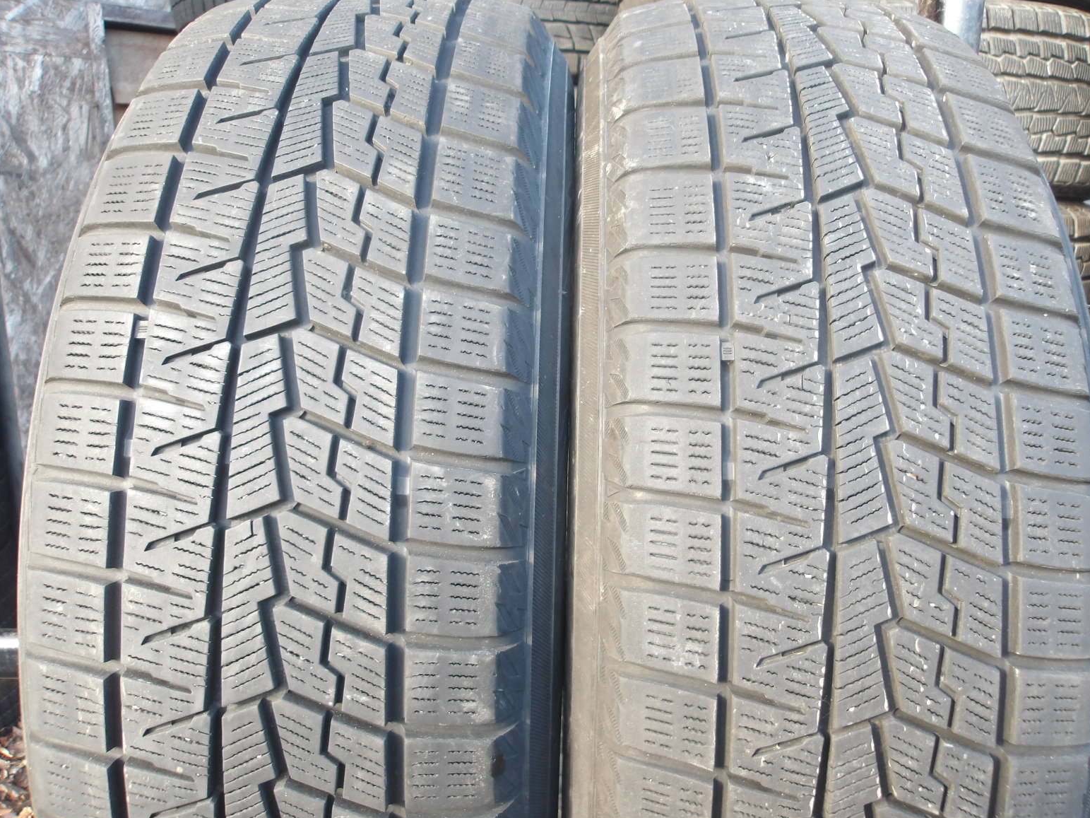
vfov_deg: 49.7
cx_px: 564
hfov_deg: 63.4
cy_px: 400
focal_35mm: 28
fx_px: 882
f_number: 3
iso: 100
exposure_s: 1/34
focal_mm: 4.9
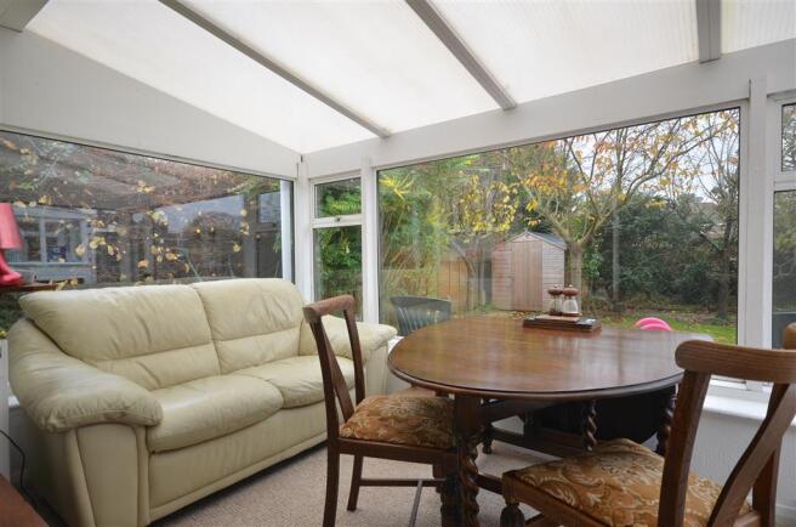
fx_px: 430
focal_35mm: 20
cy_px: 264
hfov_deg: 85.6
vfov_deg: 62.9
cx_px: 398
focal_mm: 13
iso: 320
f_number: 7.1
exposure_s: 1/50
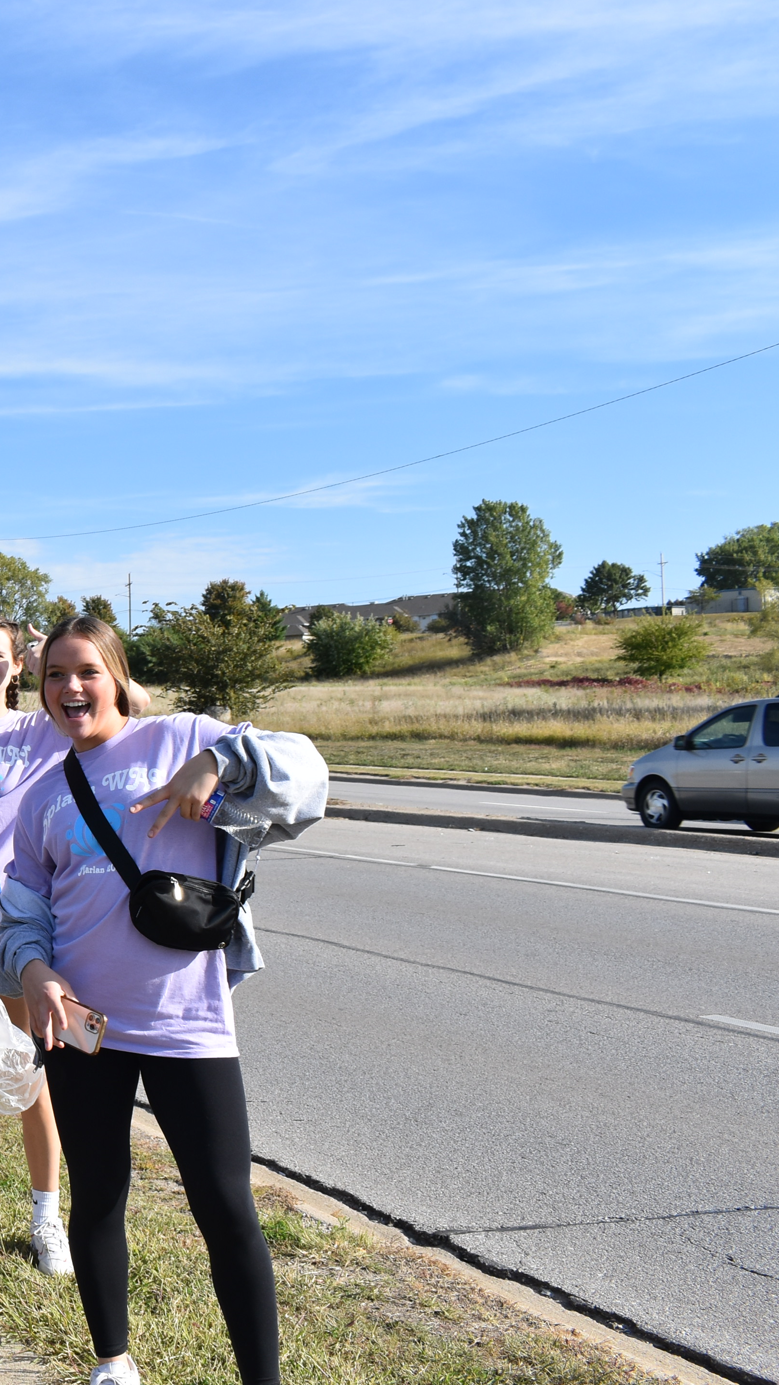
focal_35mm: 49
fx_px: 1800
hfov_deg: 21.6
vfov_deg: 42.1
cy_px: 691
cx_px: -279
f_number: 10
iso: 200
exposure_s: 1/400
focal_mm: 20
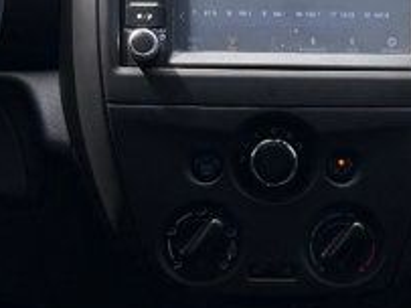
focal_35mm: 121
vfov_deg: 12.2
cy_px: 174
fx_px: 1436
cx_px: 271
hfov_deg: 16.3
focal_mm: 6.76
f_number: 1.78
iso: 80
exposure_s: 1/1046
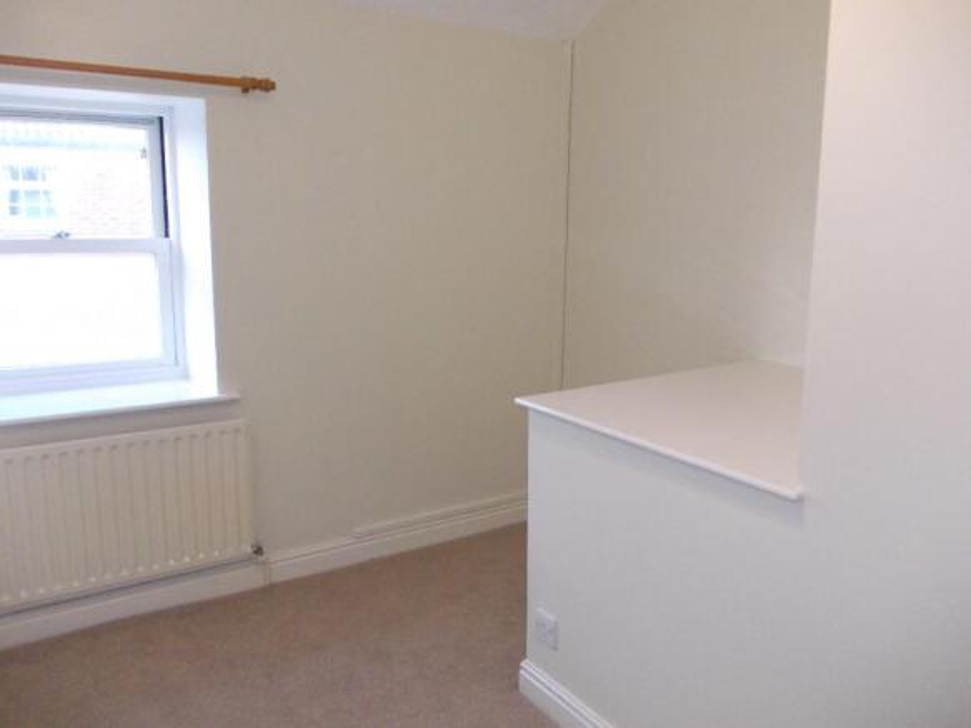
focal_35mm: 28
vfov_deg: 49.7
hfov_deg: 63.5
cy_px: 364
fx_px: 785
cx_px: 486
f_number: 2.7
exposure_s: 1/60
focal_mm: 4
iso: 250
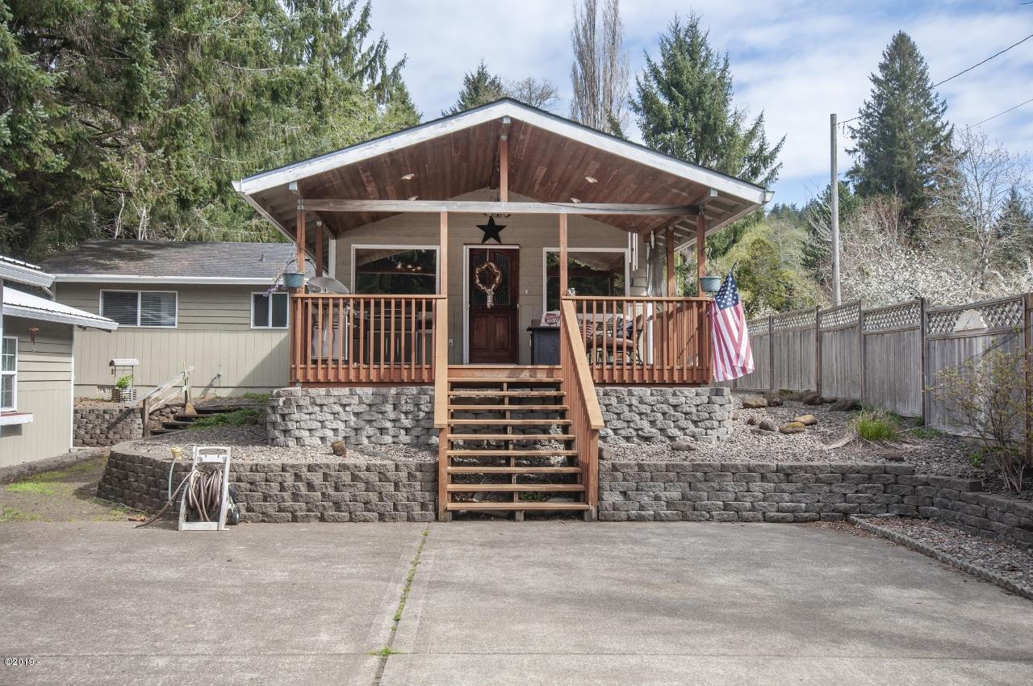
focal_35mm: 36
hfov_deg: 53.2
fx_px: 1032
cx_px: 516
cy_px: 343
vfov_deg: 36.8
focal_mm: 24
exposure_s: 1/350
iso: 200
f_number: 8
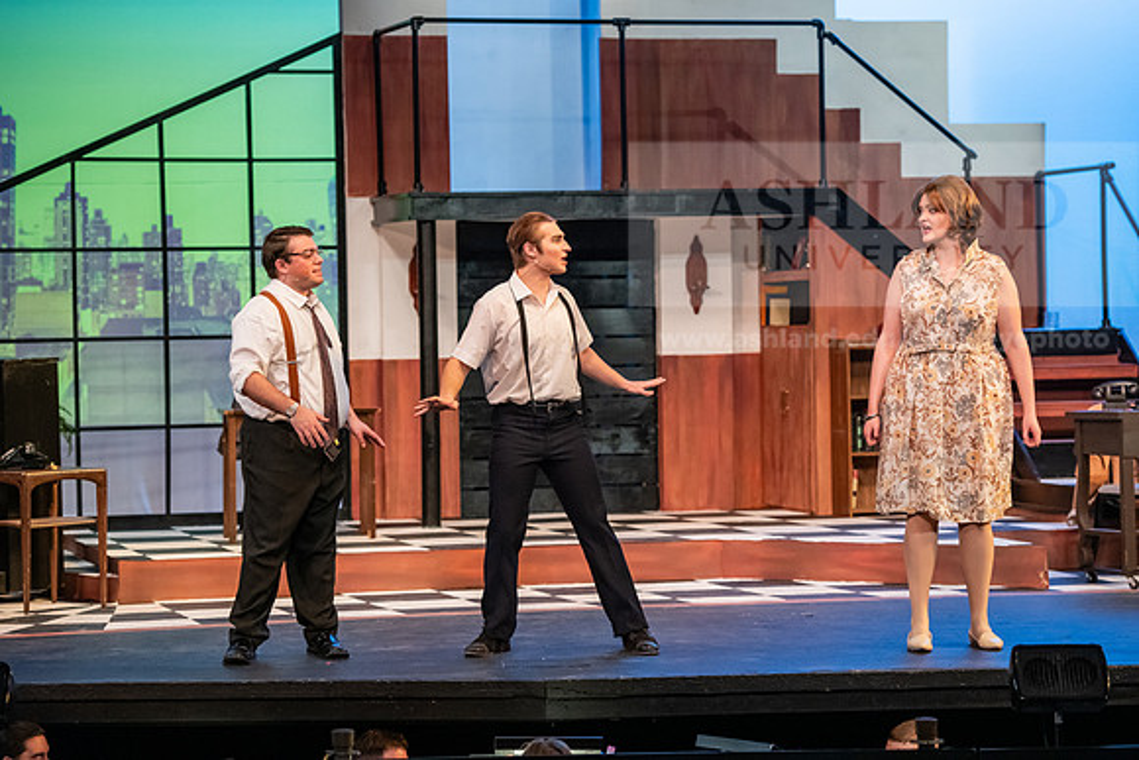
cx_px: 570
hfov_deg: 18.6
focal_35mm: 110
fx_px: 3481
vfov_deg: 12.5
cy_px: 380
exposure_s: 1/200
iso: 2500
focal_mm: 110
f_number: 3.5
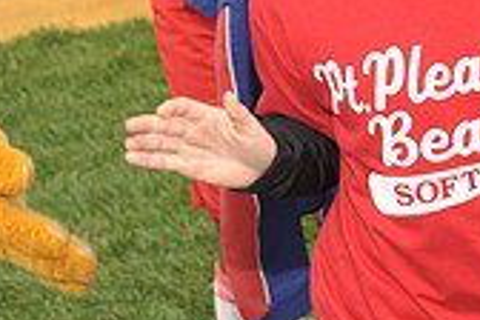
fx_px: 3213
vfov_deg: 5.6
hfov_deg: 8.5
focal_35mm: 241
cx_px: 386
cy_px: -163
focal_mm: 70
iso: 400
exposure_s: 1/250
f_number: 8
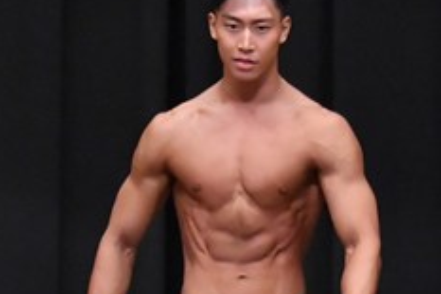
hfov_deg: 2.9
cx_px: 238
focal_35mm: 723
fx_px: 8850
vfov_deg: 1.9
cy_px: 415
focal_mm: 145
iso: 8000
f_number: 5.6
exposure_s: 1/400
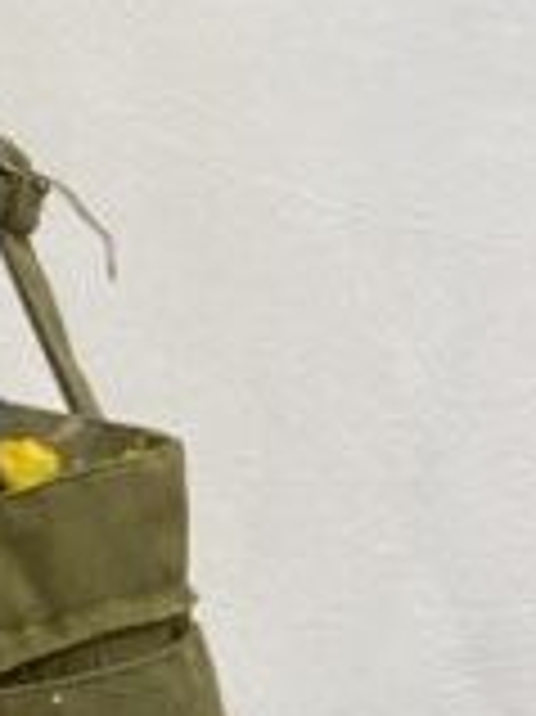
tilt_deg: -17.2
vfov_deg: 11.8
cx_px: 1455
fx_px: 3390
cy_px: 901
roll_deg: +9.1
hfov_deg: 8.1
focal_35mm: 164
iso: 64
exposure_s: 1/100
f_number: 1.8
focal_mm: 4.25
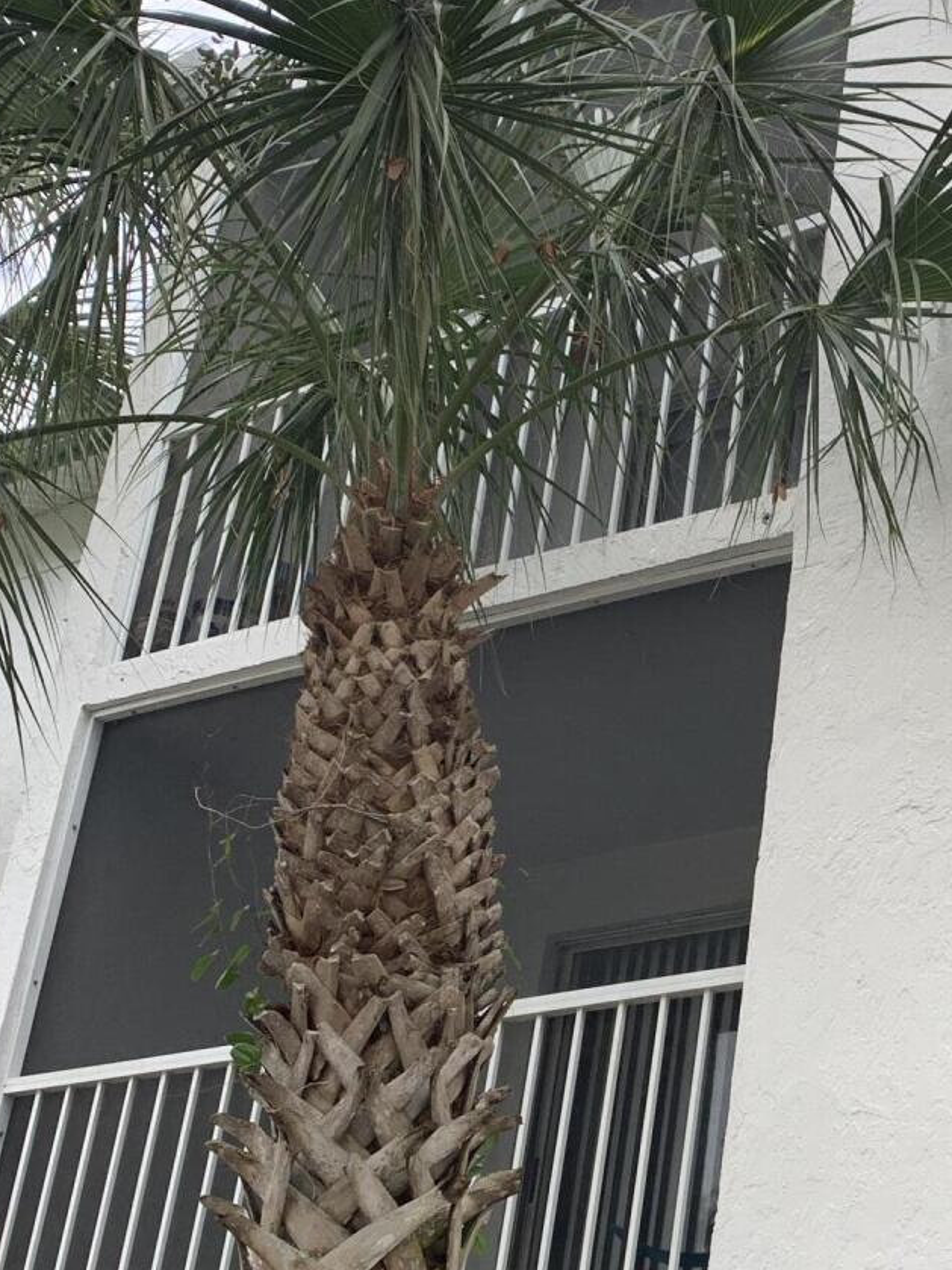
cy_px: 846
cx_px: 925
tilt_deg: +26.2
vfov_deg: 31.0
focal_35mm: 62
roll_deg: -5.0
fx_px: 2274
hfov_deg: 22.8
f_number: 1.8
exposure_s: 1/332
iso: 25
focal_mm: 4.25
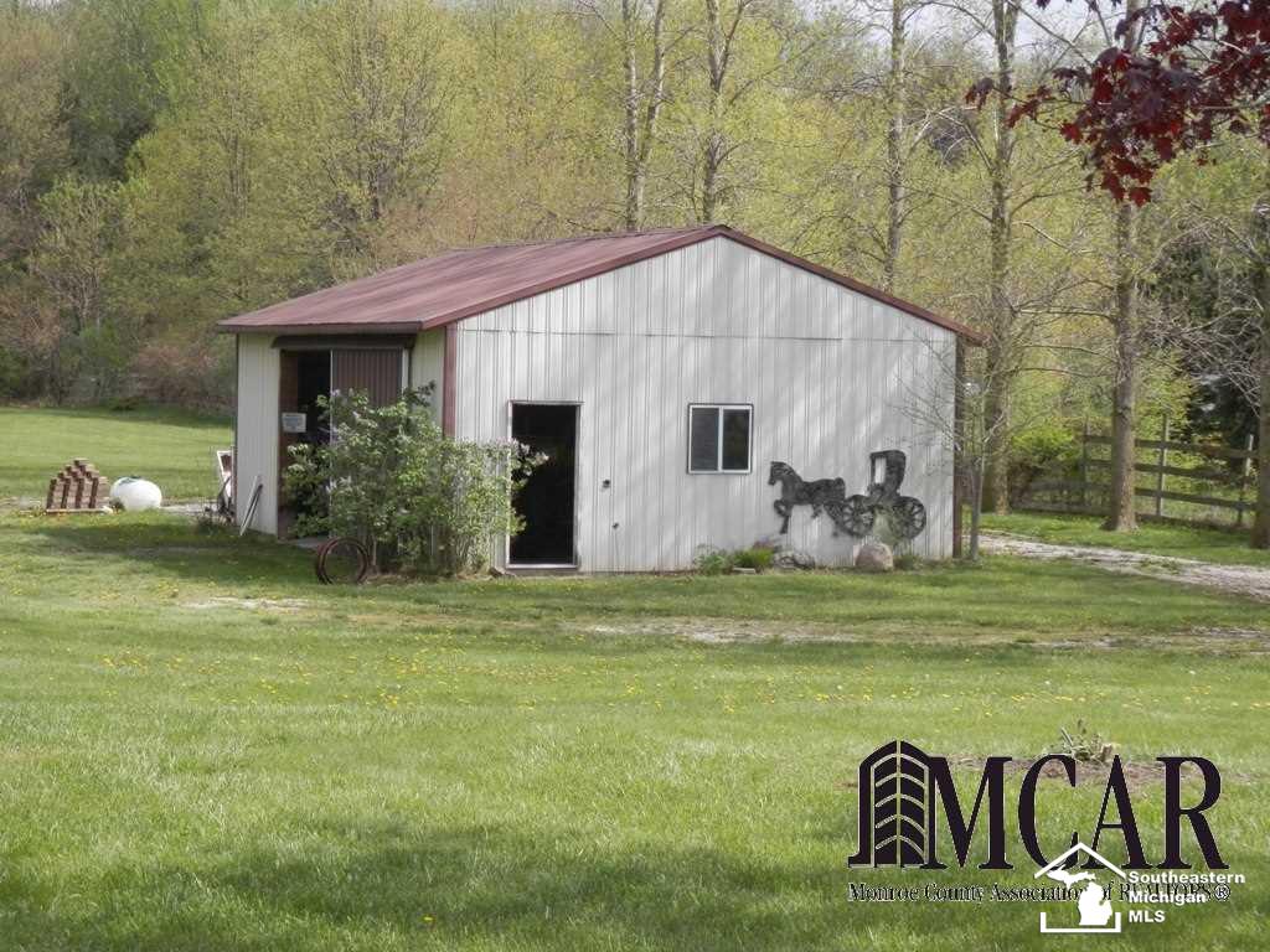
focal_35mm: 73
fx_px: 2678
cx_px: 635
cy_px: 476
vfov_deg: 20.2
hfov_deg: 26.7
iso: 80
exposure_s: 1/320
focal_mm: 13.1
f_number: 4.5
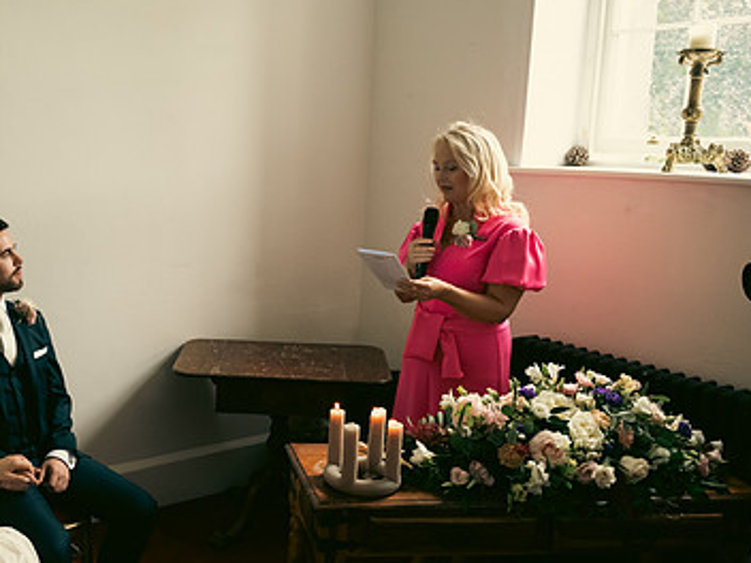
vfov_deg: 37.7
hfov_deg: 46.4
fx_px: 824
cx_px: 149
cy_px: 300
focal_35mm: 38
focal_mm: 24
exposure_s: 1/160
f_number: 3.5
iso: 800
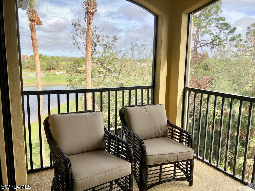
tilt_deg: -10.0
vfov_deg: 49.7
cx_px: 128
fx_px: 206
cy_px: 96
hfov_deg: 63.4
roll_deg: -1.0
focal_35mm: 28
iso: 20
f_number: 1.8
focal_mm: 3.99
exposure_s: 1/685
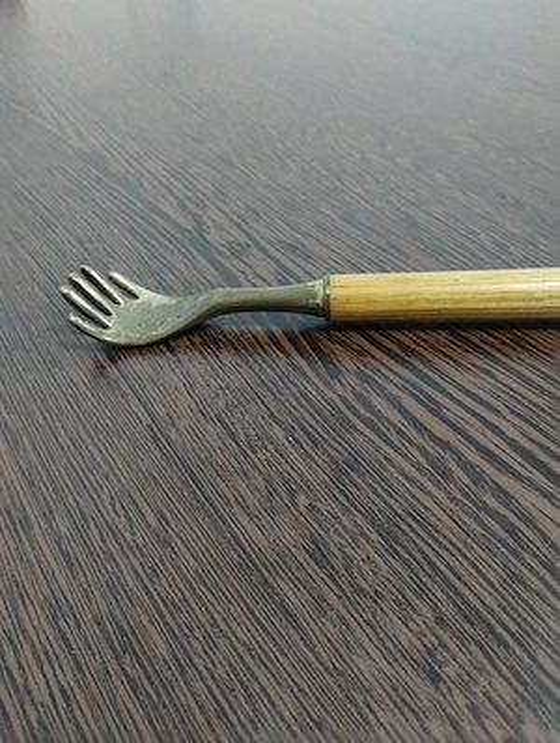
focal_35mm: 28
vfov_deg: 63.4
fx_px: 602
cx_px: 280
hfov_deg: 49.9
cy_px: 372
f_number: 1.8
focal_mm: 4.27
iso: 1575
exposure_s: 1/25
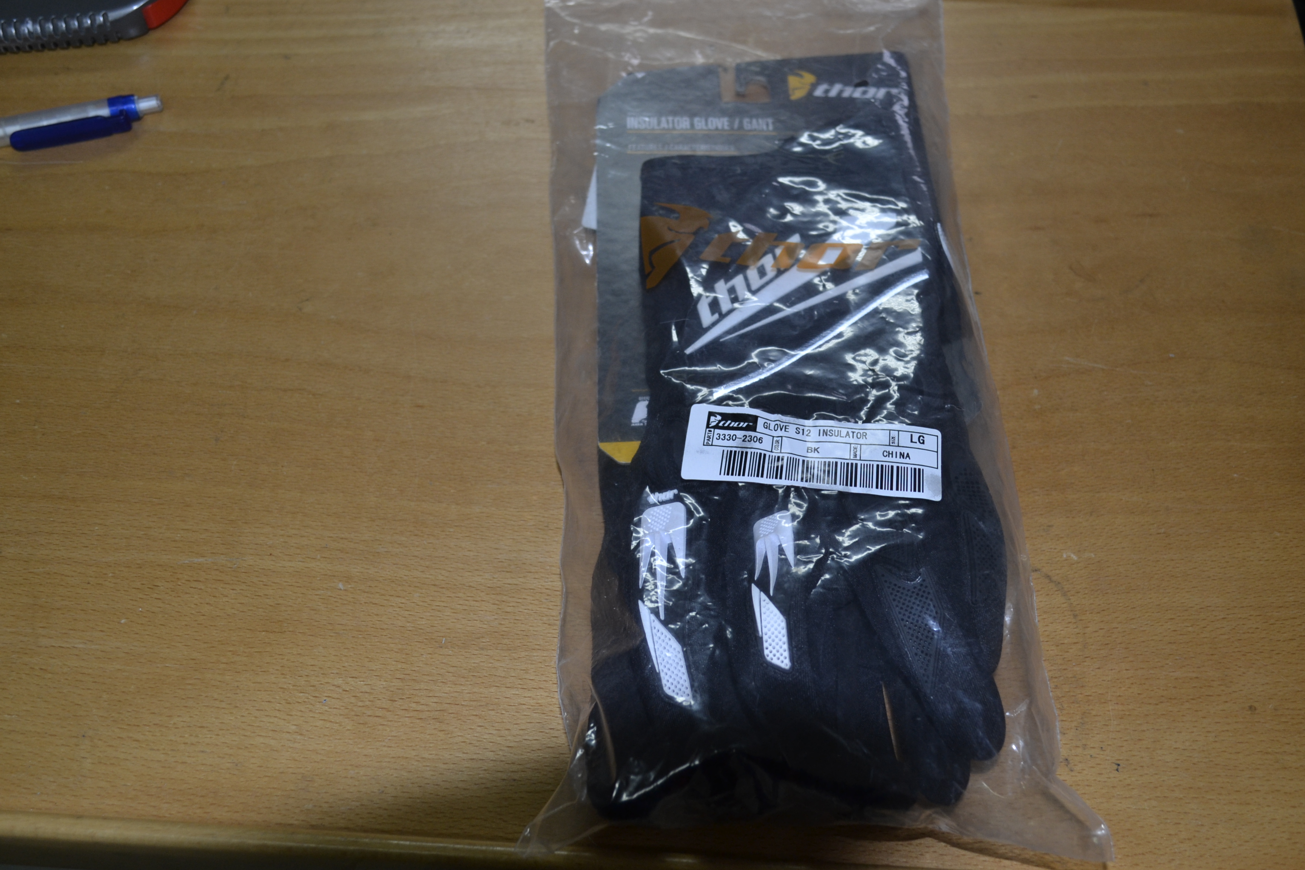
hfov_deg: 53.1
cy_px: 435
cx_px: 652
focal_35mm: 36
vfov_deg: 36.9
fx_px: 1305
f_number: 4
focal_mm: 24
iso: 500
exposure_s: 1/60
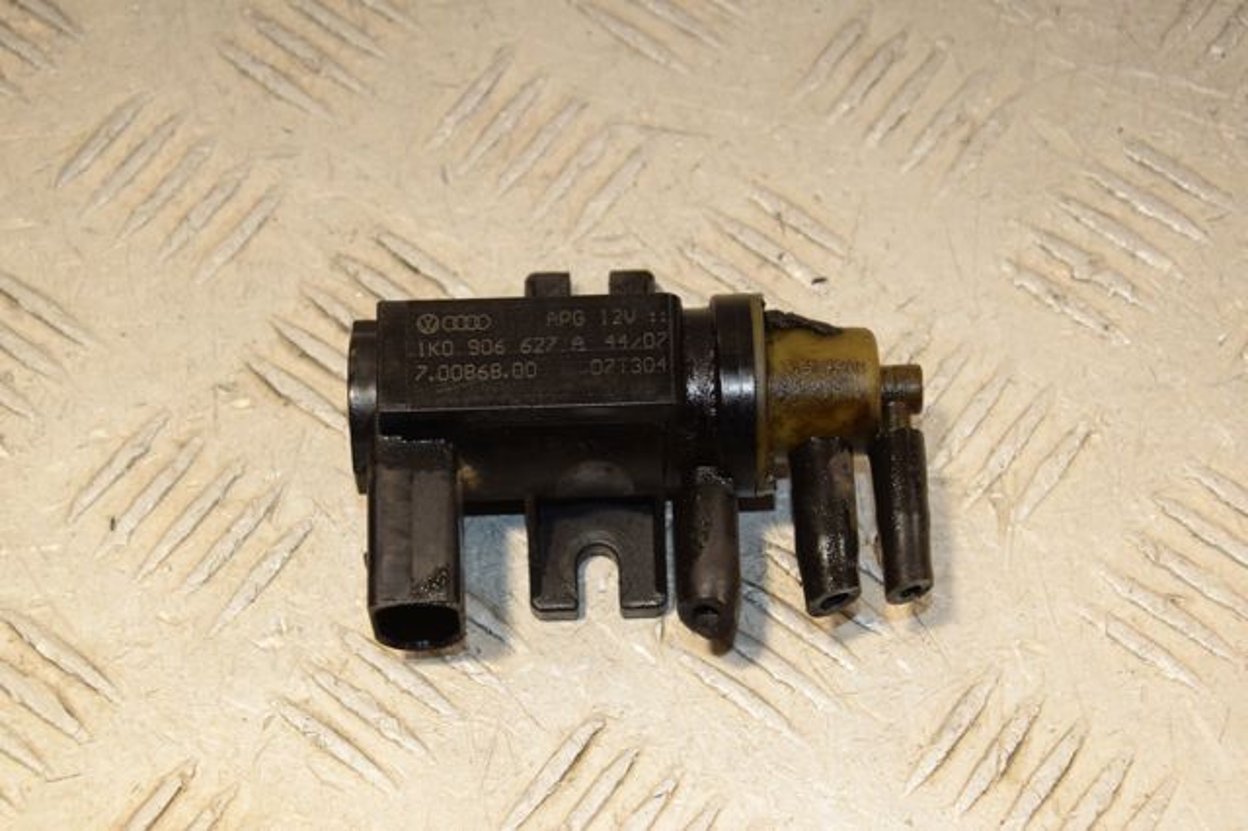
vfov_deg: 15.7
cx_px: 624
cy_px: 416
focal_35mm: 87
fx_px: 3014
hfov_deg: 23.4
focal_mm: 58
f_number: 7.1
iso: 800
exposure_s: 1/200
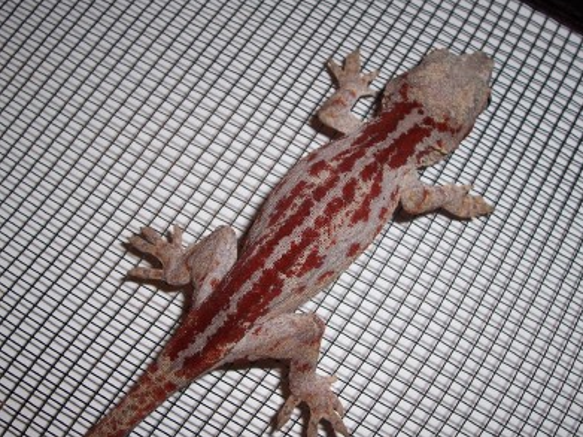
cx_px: 297
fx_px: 724
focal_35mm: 43
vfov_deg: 33.6
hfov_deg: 43.9
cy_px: 218
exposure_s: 1/60
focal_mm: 7
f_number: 3
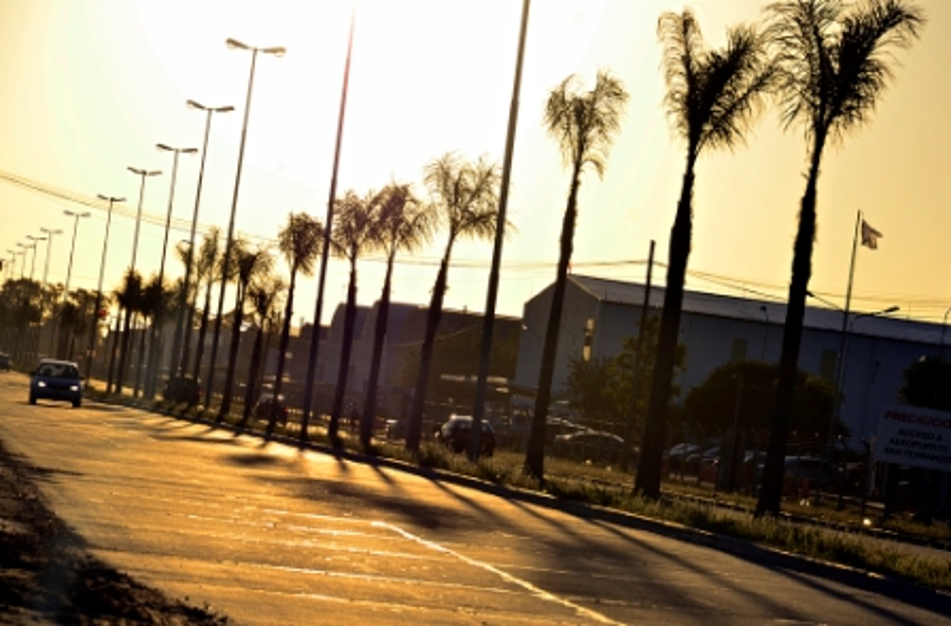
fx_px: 4145
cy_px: 313
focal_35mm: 158
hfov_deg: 13.1
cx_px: 476
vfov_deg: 8.6
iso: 640
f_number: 10
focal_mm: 105
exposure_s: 1/2500
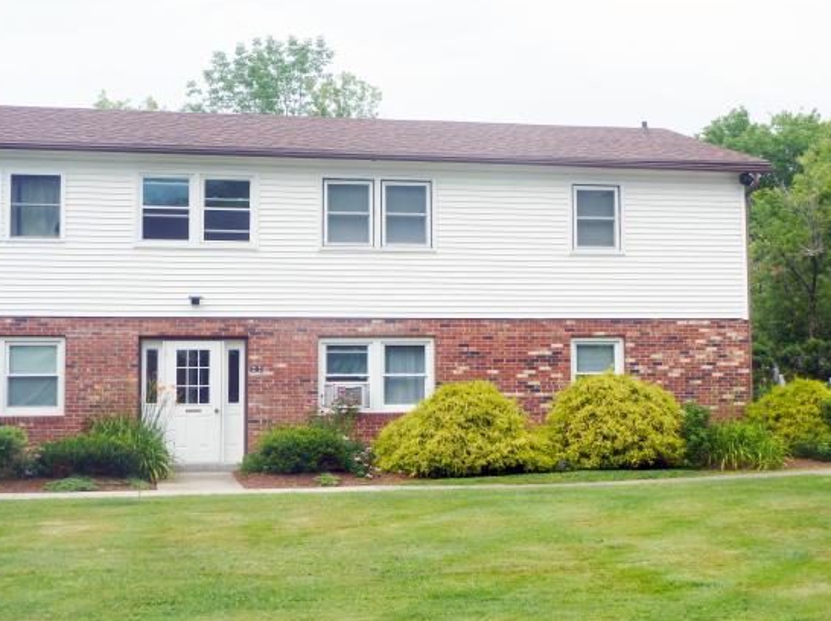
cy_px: 321
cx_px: 397
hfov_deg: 37.5
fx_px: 1223
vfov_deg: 28.5
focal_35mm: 51
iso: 80
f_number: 4
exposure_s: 1/400
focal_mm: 7.9
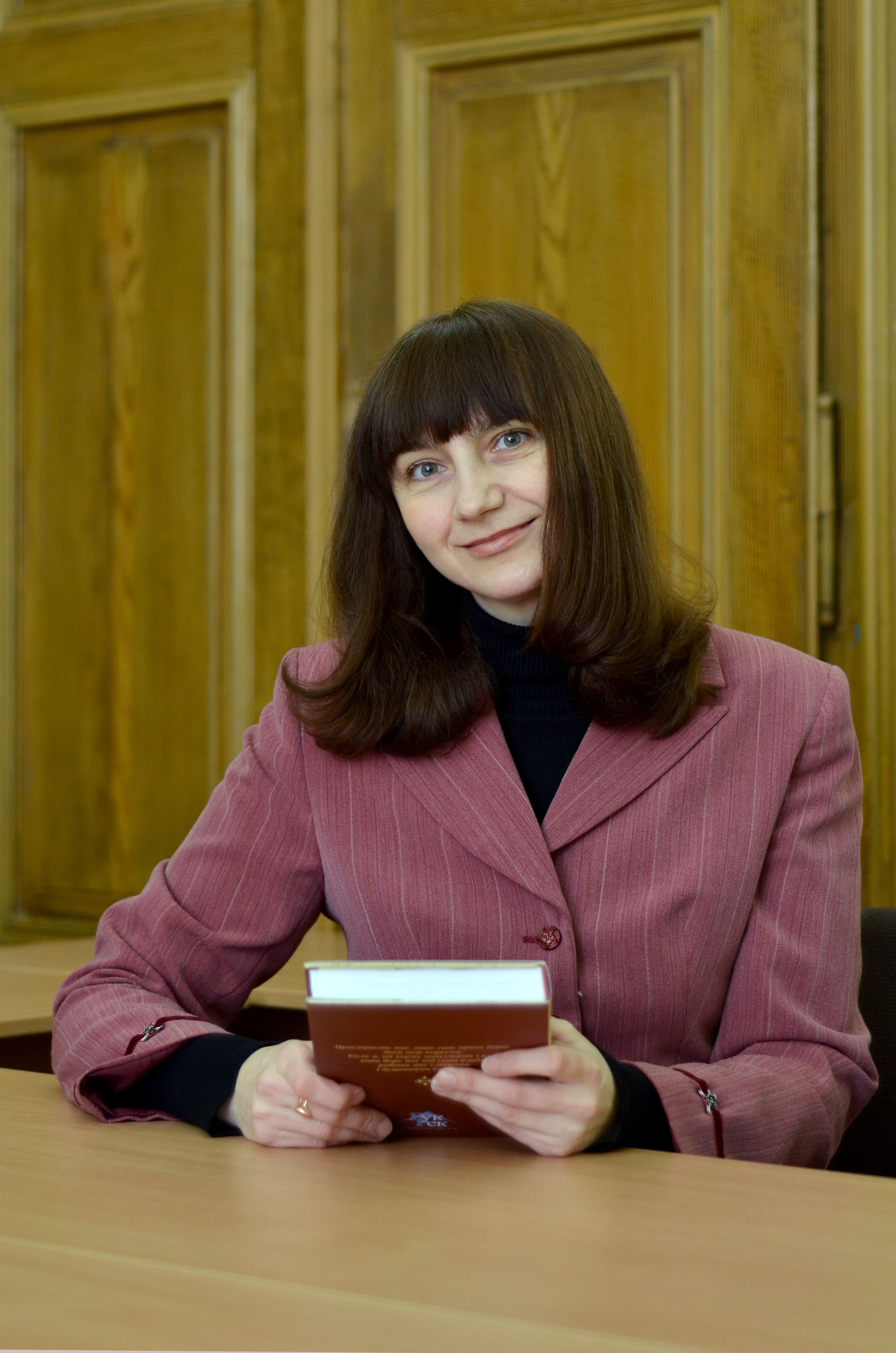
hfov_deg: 18.1
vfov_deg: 27.0
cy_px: 676
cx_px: 448
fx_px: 2812
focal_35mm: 75
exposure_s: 1/160
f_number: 2.2
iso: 400
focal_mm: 50
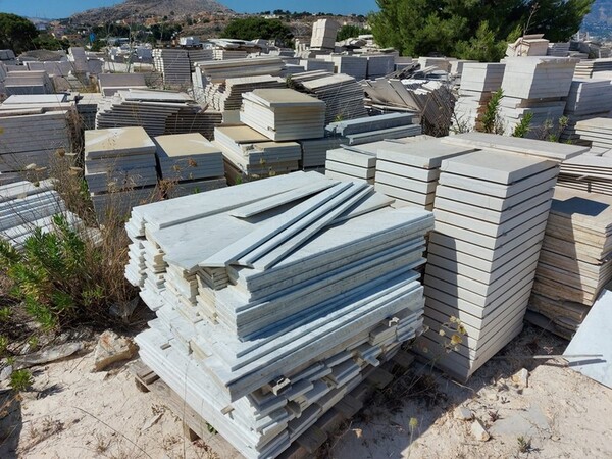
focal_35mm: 24
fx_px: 424
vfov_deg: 56.8
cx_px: 306
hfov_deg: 71.6
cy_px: 230
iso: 32
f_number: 1.8
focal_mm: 5.23
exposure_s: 1/2807
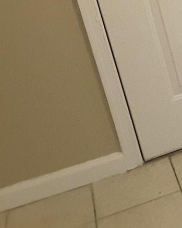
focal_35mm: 100
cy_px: 22
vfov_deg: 18.8
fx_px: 673
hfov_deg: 13.5
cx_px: 350
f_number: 1.9
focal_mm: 2.9
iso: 250
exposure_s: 1/24
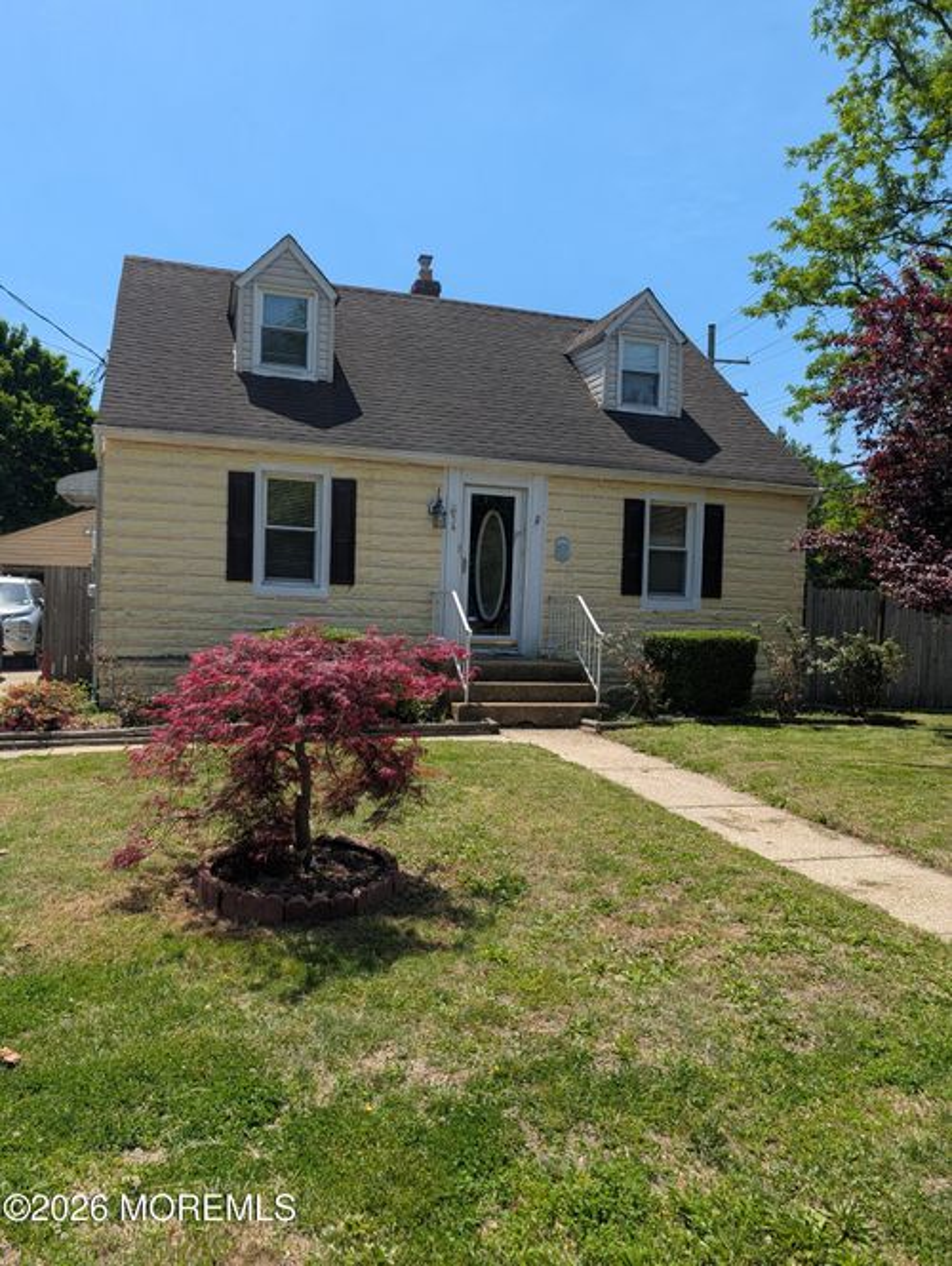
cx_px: 476
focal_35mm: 24
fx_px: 879
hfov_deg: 56.9
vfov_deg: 71.5
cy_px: 633
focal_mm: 6.9
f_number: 1.68
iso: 21
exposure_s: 1/1095
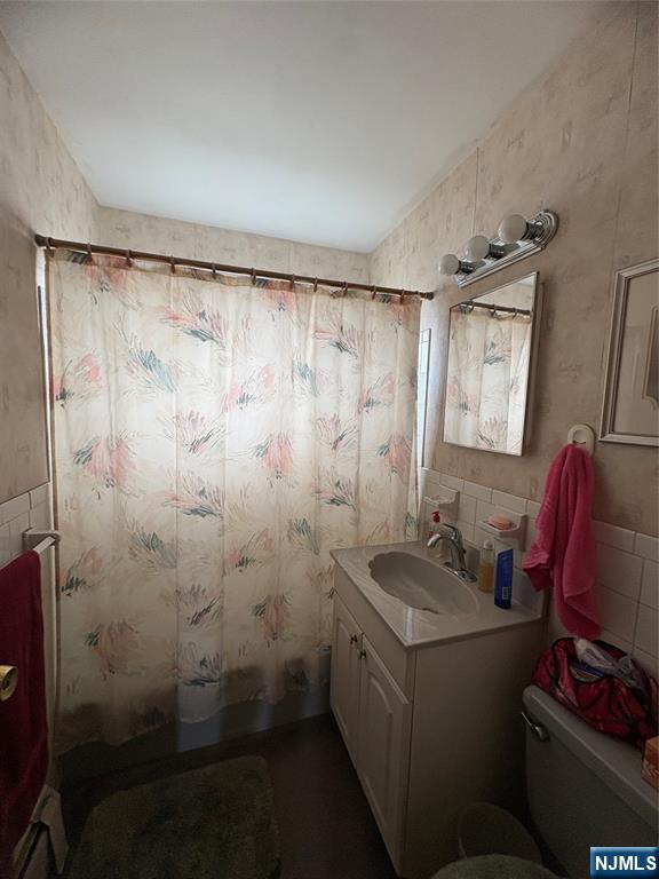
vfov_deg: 102.1
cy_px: 440
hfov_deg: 85.7
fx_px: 355
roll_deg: -0.7
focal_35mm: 14
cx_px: 330
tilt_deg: -4.2
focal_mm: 2.22
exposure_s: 1/60
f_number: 2.2
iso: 160
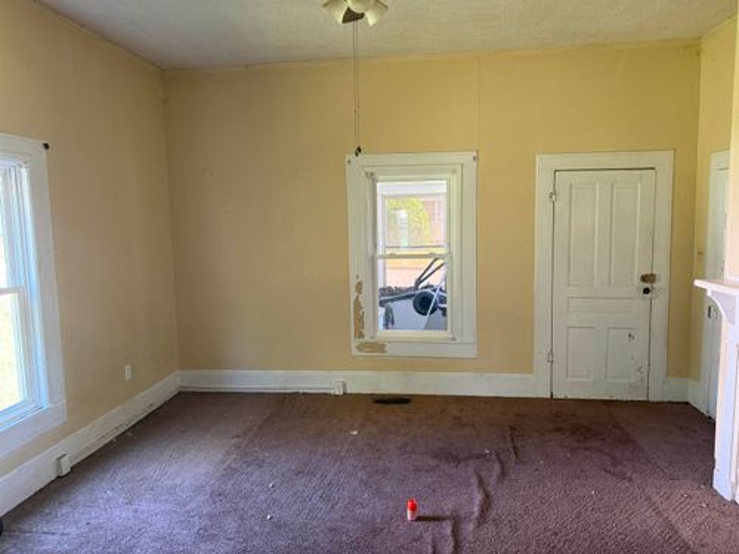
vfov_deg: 56.8
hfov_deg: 71.6
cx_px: 370
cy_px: 277
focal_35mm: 24
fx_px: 512
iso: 320
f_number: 1.78
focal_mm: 6.76
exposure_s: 1/60
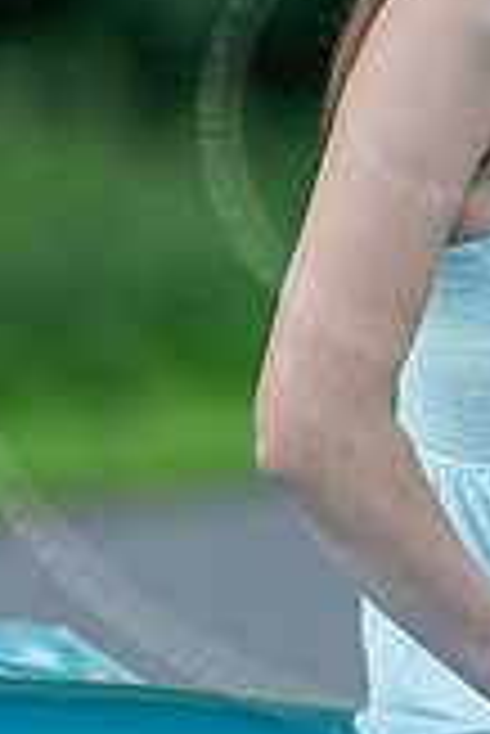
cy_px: 185
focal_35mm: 234
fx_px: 4767
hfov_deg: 5.9
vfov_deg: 8.8
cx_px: 490
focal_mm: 85
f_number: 1.2
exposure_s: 1/800
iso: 160
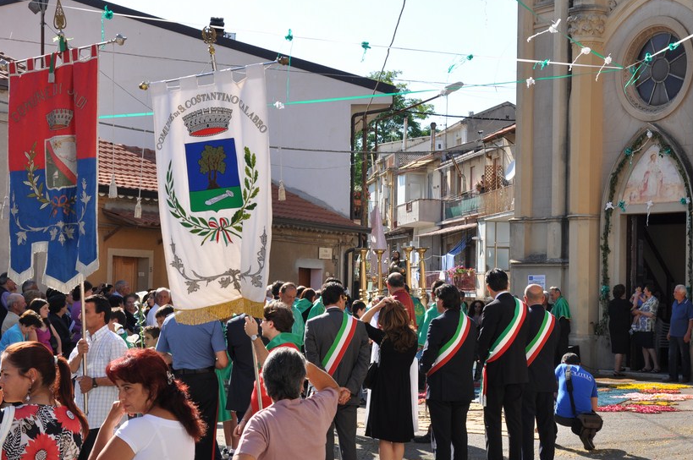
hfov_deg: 27.0
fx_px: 1442
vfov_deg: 18.1
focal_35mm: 75
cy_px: 249
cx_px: 399
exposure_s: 1/200
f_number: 11
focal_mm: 40
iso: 200
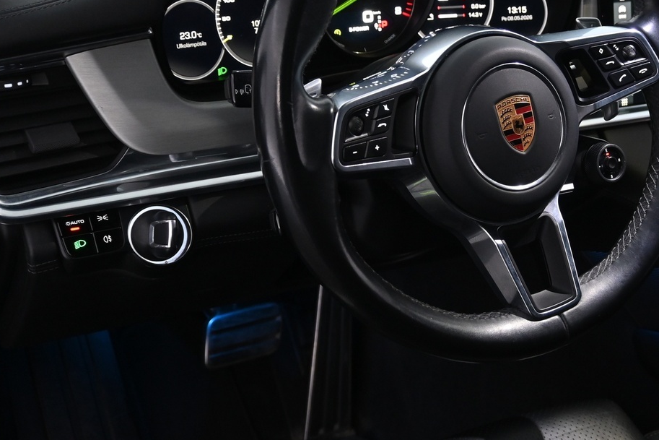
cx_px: 505
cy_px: 210
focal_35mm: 56
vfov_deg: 24.2
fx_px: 1023
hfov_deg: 34.8
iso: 1100
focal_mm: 21
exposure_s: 1/30
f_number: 4
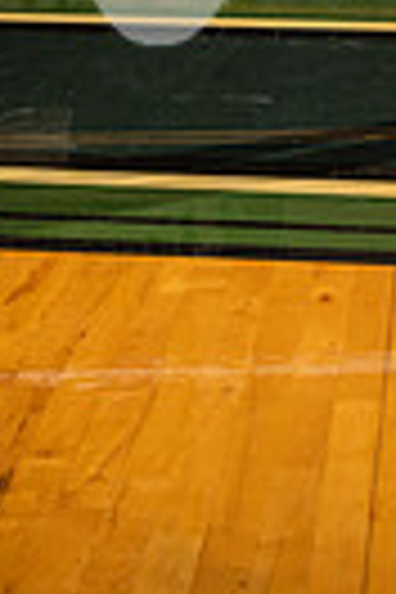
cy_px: -410
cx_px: 608
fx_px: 3036
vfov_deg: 10.6
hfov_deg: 7.3
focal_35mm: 184
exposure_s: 1/250
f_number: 11
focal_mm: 54
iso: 640
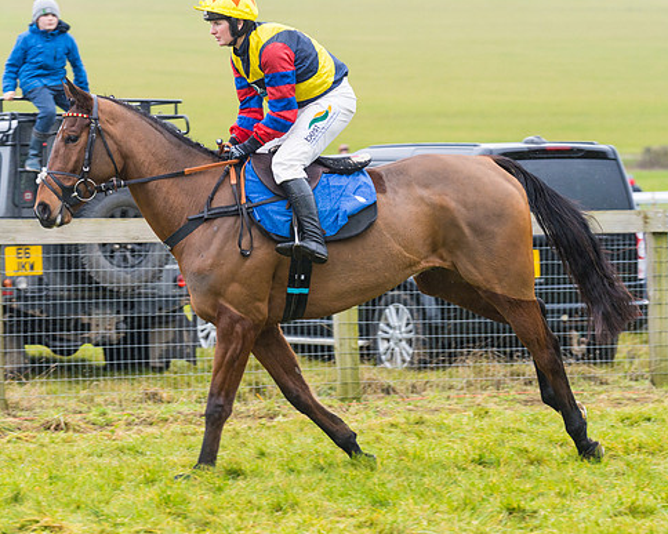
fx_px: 3499
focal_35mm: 177
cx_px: 256
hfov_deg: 10.9
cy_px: 251
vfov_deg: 8.7
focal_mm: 135
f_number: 4
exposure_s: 1/500
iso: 800
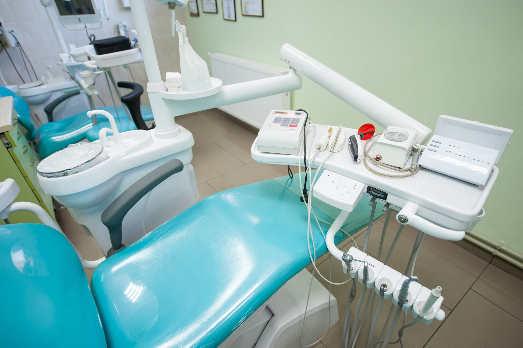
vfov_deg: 61.9
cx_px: 262
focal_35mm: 20
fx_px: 290
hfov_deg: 84.0
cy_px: 174
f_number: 2.8
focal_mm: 20
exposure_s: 1/30
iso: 200
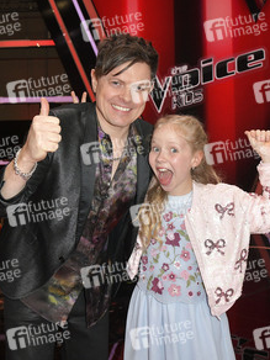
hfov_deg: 31.5
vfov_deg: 41.2
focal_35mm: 46
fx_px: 478
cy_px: 181
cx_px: 129
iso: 2500
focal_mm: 31
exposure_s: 1/200
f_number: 7.1
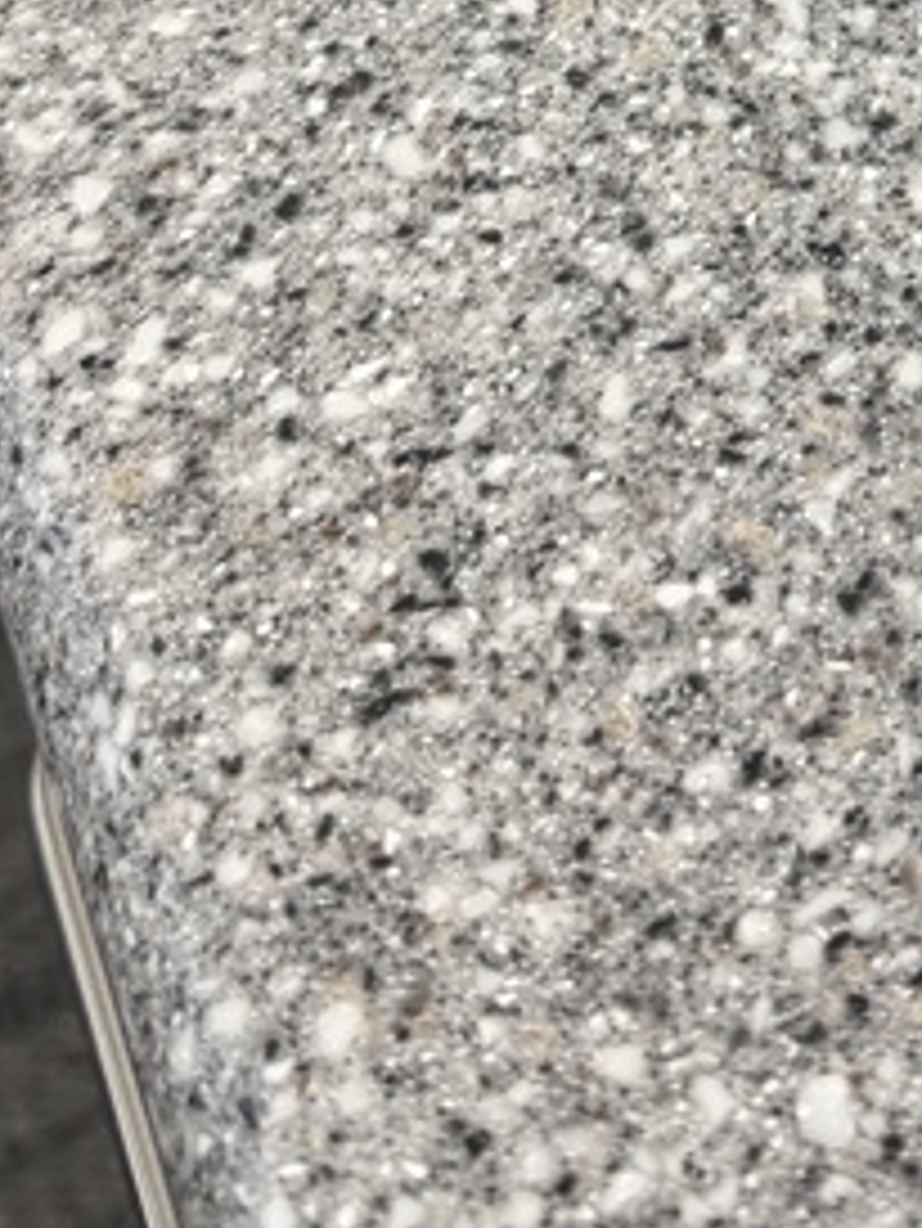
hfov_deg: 15.7
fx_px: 3194
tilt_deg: -38.7
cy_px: -486
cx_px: 1169
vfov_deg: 19.6
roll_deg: +2.4
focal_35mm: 90
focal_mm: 6.76
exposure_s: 1/121
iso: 160
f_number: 1.78
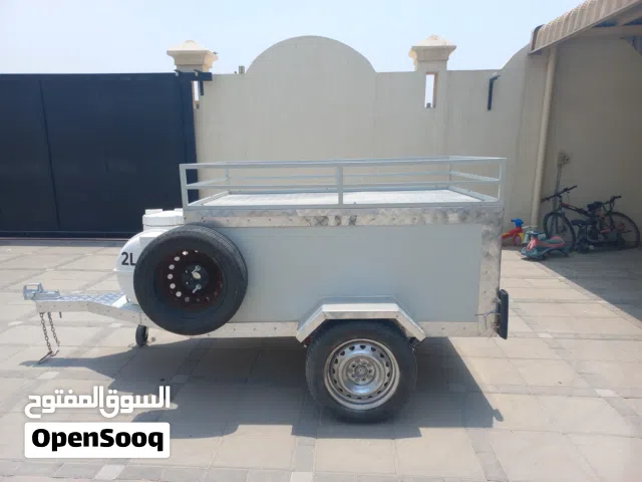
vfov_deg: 54.9
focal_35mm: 25
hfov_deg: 69.4
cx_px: 321
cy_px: 241
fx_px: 464
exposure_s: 1/621
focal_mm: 4.6
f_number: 1.8
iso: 25
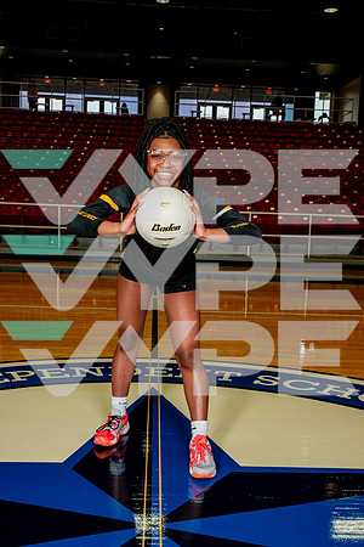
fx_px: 637
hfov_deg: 31.9
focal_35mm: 42
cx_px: 182
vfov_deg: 46.4
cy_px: 274
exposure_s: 1/200
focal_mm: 42
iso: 800
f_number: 7.1
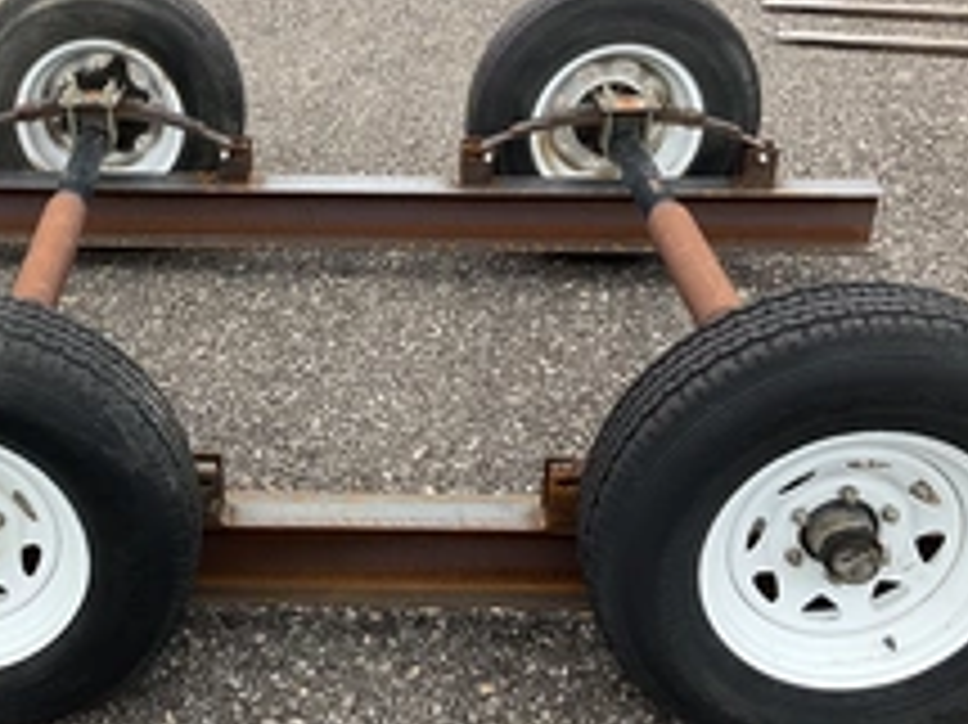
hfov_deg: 35.1
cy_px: 396
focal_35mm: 54
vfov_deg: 27.0
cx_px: 293
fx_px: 1509
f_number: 1.8
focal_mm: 3
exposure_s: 1/691
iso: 25
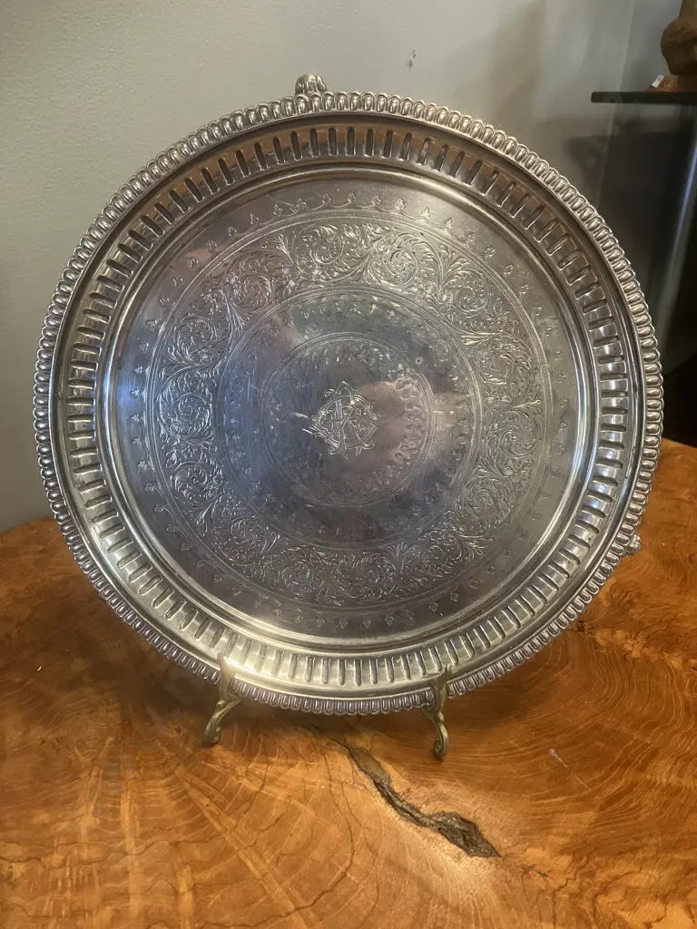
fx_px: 752
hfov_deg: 49.7
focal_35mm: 28
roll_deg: -2.4
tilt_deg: -24.2
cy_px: 464
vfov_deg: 63.4
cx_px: 348
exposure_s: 1/50
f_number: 1.8
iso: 320
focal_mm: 3.99
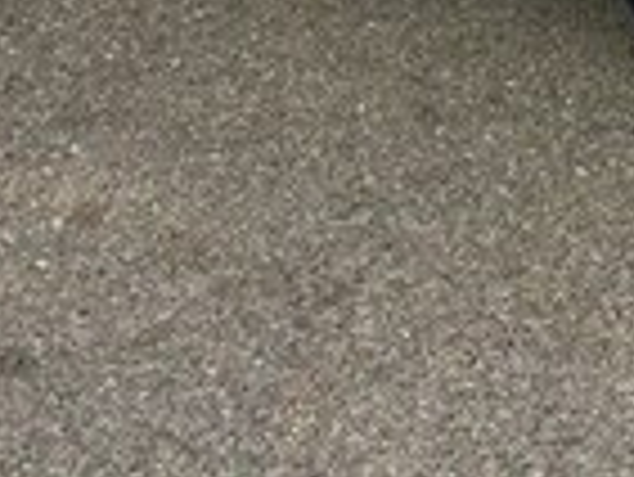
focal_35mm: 136
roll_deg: -1.2
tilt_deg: -16.7
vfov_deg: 9.8
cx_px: 634
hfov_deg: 14.3
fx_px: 2493
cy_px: -628
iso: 32
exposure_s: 1/1709
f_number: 2.2
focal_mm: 4.15
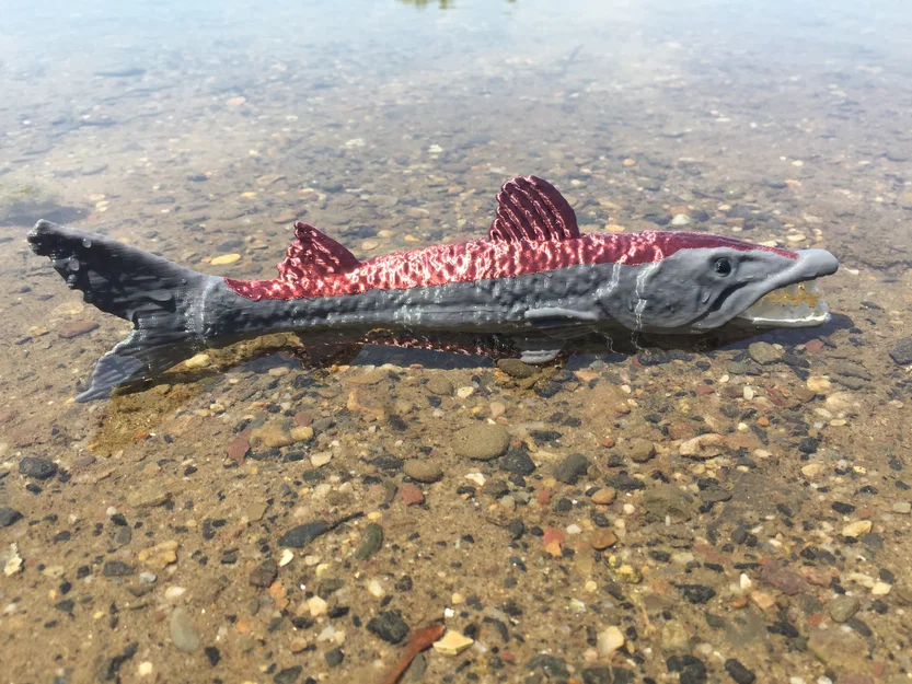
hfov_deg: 61.7
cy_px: 342
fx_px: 764
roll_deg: -0.2
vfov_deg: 48.2
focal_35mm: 29
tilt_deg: -29.3
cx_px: 456
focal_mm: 4.15
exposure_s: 1/1199
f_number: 2.2
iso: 32
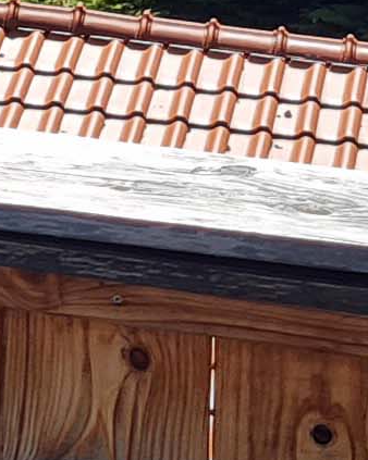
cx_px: -450
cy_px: -804
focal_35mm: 242
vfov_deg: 7.3
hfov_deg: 6.2
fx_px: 3297
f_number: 1.8
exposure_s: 1/1860
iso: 50
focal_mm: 5.4
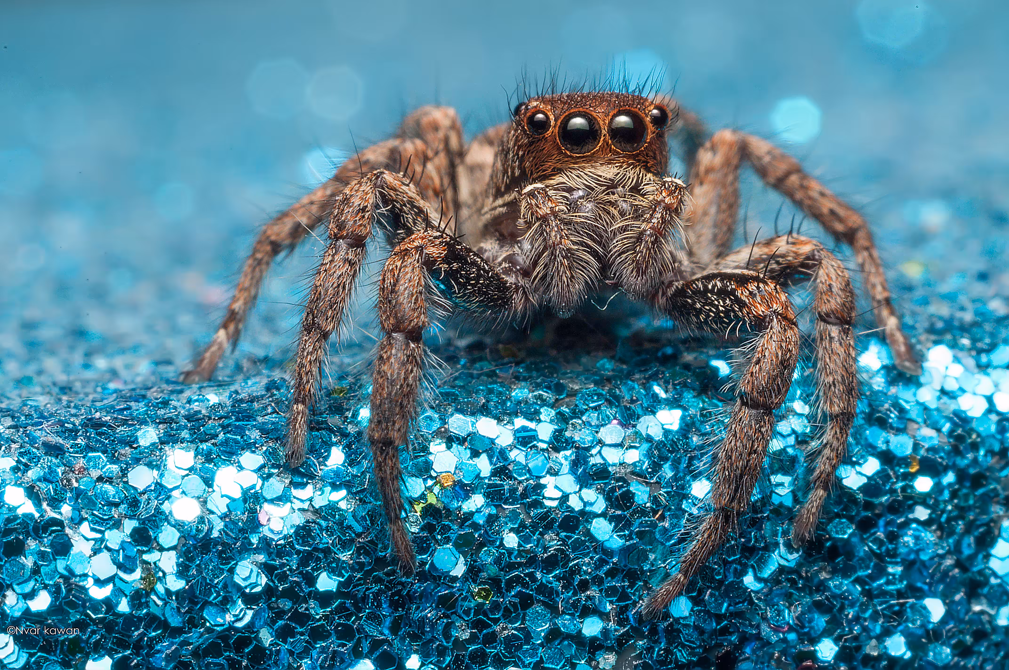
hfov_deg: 27.0
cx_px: 504
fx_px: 2100
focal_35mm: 75
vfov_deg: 18.1
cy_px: 335
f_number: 13
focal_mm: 50
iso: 200
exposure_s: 1/160
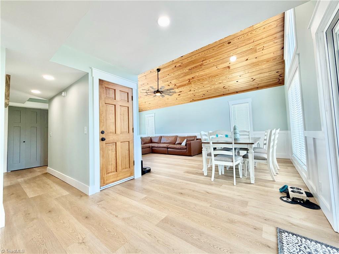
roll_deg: +2.7
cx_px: 170
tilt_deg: +2.9
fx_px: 137
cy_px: 127
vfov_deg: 85.7
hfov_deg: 102.1
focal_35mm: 14
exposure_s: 1/120
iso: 100
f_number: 2.2
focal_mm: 2.22
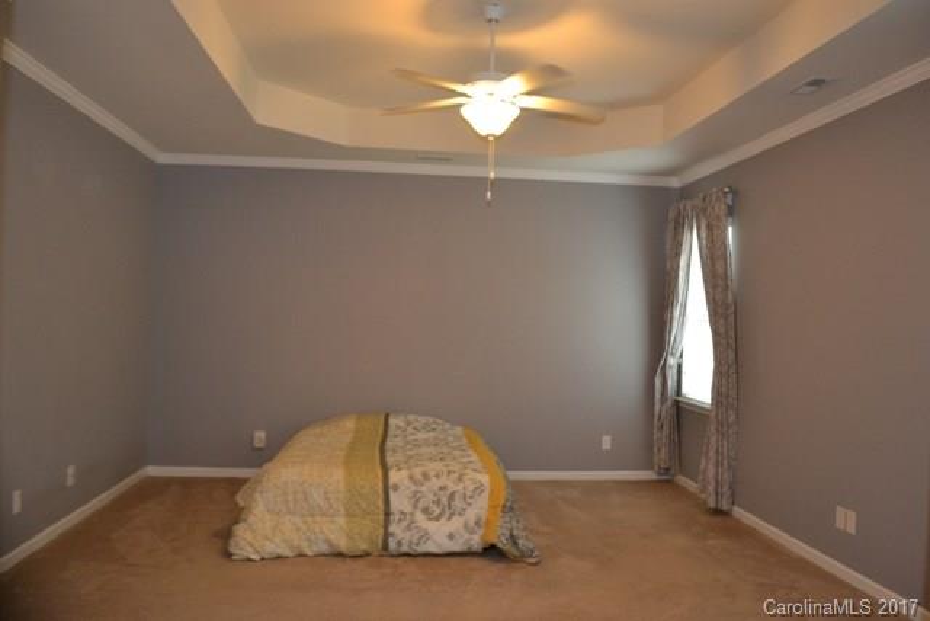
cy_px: 310
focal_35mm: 27
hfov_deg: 67.4
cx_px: 465
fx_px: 698
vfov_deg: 48.0
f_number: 3.5
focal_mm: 18
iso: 1100
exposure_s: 1/60
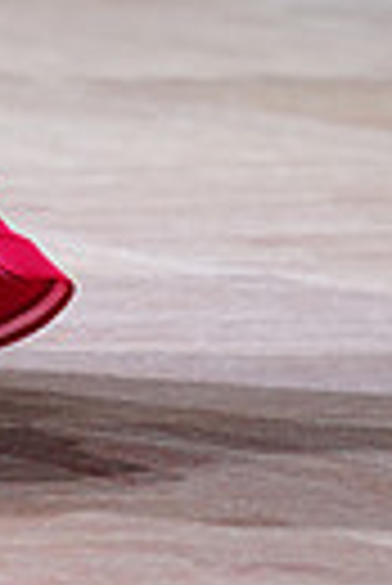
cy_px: -508
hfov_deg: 2.8
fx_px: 7998
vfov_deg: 4.2
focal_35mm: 491
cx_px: -412
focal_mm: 110
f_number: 2.8
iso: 1000
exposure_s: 1/500
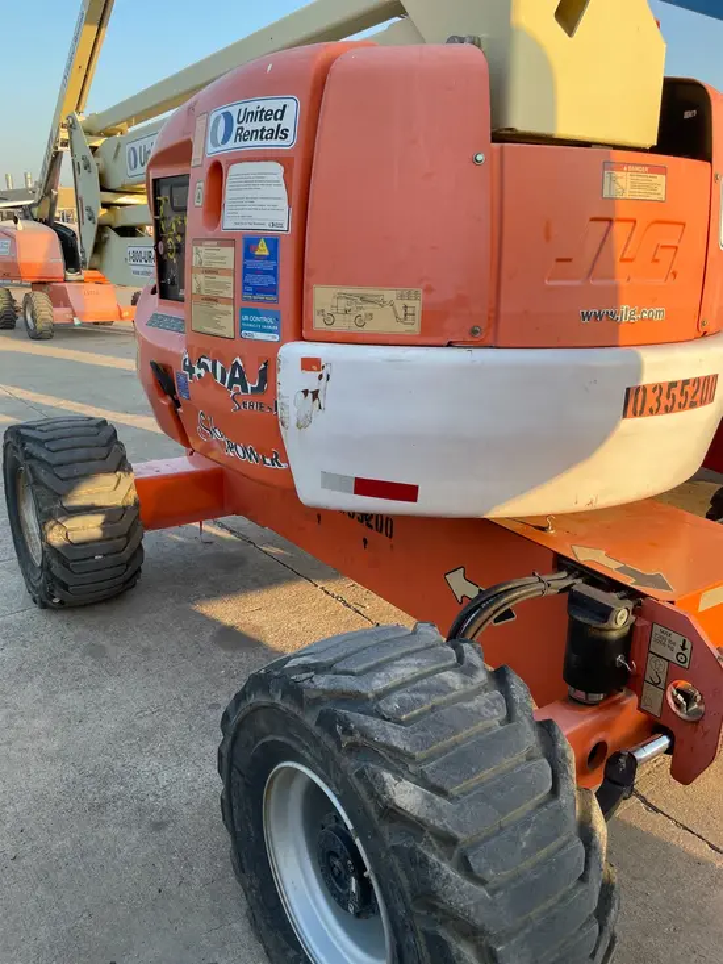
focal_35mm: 26
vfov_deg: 67.3
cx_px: 362
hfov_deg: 53.1
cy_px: 482
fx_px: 724
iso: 32
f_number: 1.6
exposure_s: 1/461
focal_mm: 4.2
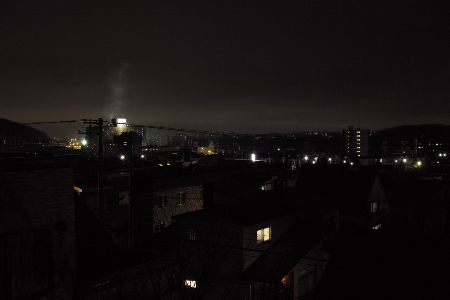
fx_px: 562
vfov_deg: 29.9
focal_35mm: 45
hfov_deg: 43.6
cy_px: 150
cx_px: 225
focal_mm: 30
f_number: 9
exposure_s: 3.2
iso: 400
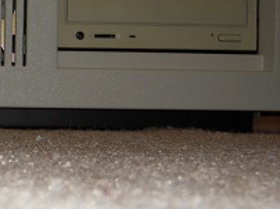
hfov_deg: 18.2
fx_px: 816
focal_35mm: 101
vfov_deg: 14.6
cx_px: -79
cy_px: 147
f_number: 2.9
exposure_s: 1/25
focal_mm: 6
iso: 100
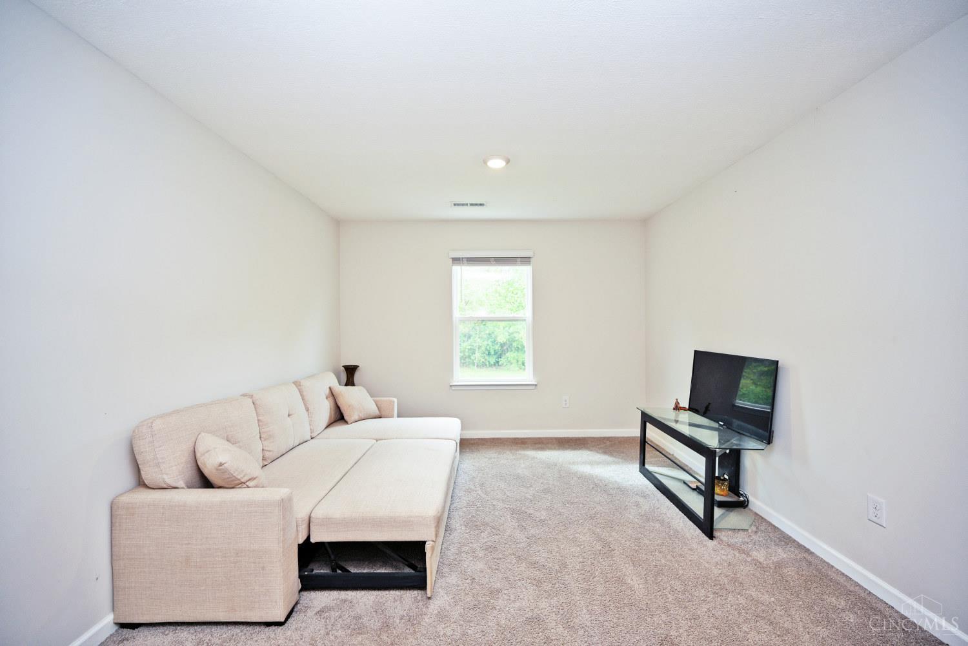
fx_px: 376
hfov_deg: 104.3
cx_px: 484
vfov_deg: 81.2
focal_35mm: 14
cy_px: 323
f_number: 4
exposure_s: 1/60
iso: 220
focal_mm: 14
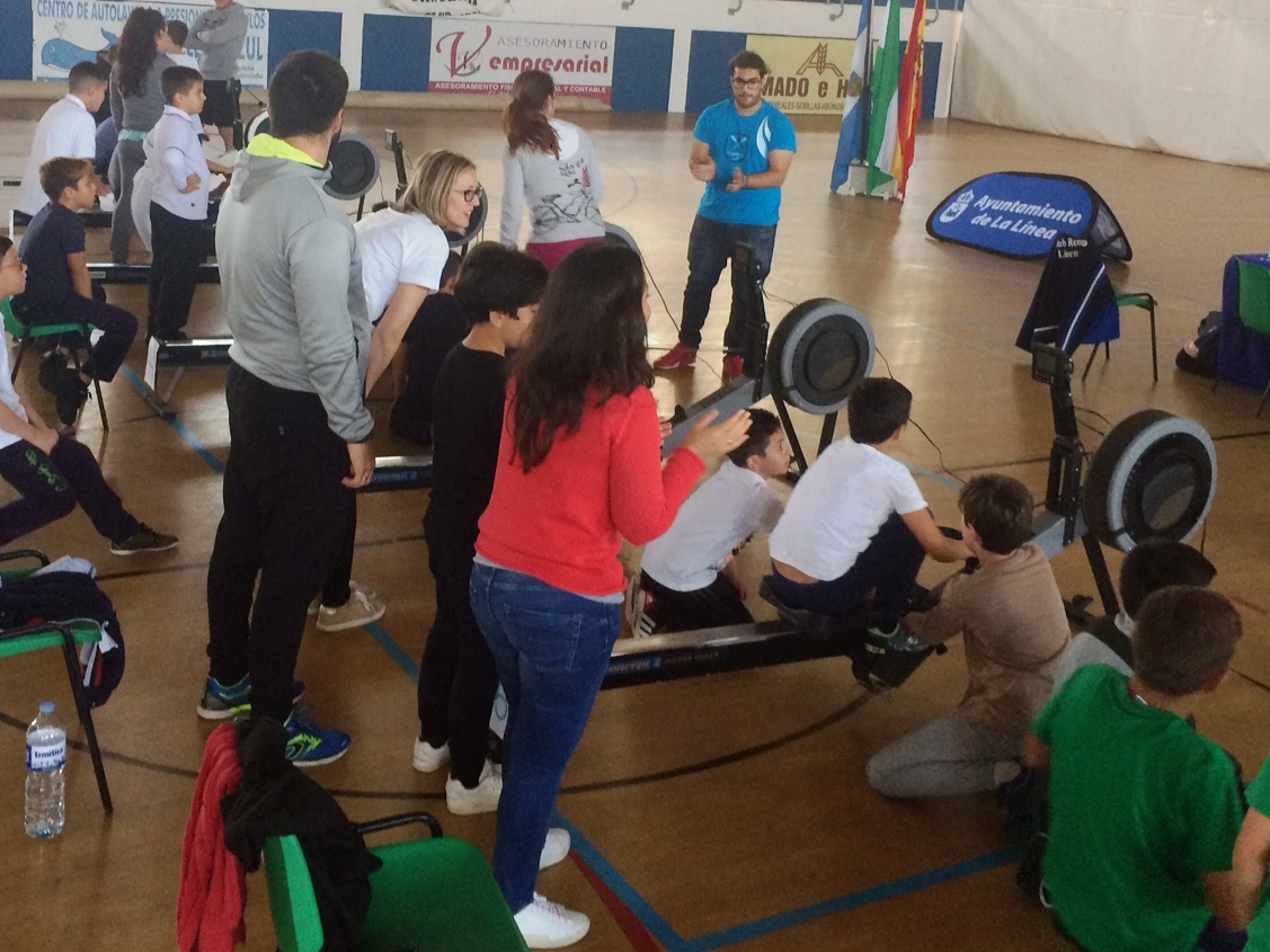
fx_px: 1541
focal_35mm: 42
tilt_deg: -15.2
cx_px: 560
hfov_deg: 44.7
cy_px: 278
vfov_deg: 33.9
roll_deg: -4.4
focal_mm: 4.15
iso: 160
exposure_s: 1/33
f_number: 2.2
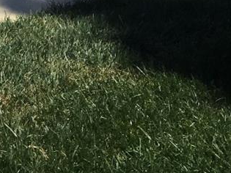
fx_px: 921
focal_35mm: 138
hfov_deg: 12.0
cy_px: -195
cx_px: -297
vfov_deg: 9.8
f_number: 2.2
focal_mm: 4.15
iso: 25
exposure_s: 1/2849
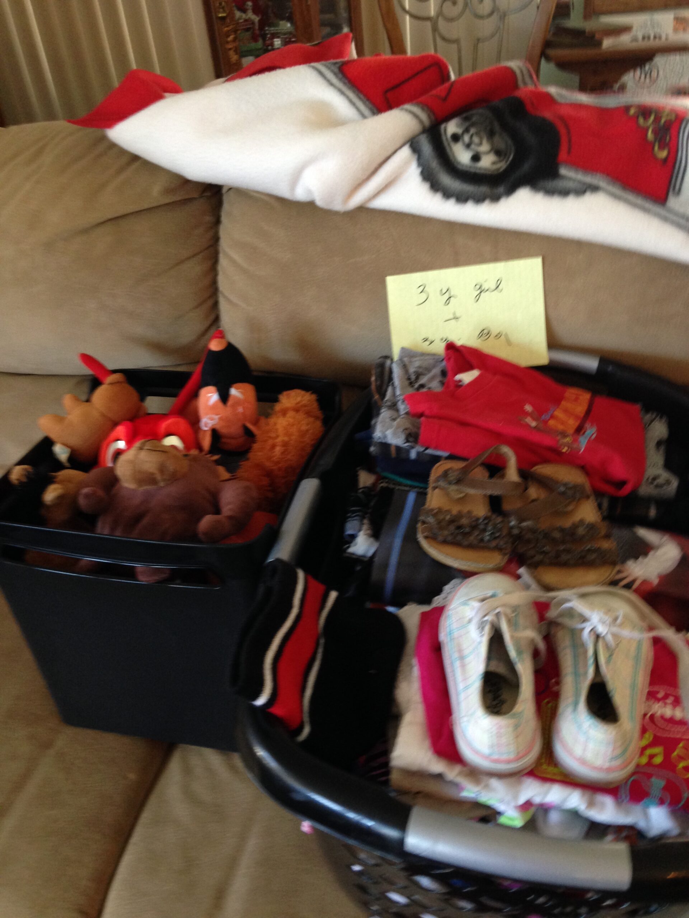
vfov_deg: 55.4
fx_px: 876
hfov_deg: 42.9
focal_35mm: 33
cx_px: 344
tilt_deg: -38.4
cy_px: 459
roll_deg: +7.9
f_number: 2.4
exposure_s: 1/20
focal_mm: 4.12
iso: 160
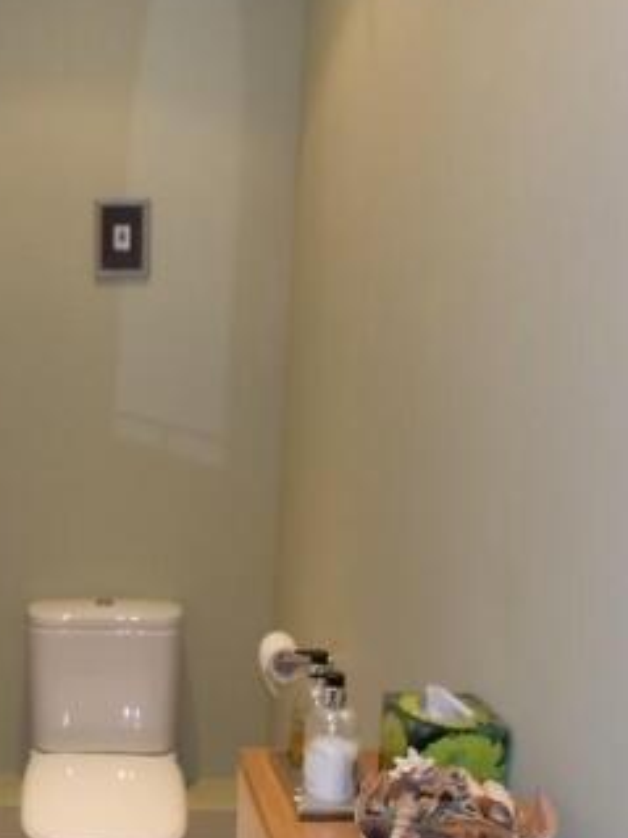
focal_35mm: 42
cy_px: 540
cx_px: 51
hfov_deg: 32.5
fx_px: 1017
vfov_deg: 44.3
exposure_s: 1/30
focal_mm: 4
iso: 200
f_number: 3.1
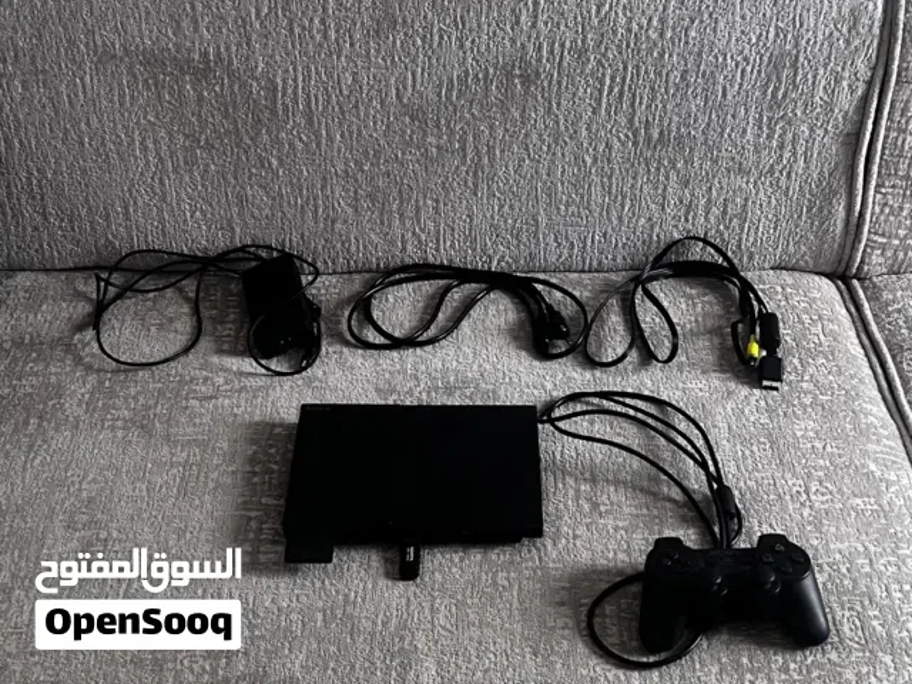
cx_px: 456
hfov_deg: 67.3
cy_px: 342
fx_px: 685
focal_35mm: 26
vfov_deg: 53.1
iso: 500
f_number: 1.5
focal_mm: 5.7
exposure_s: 1/60
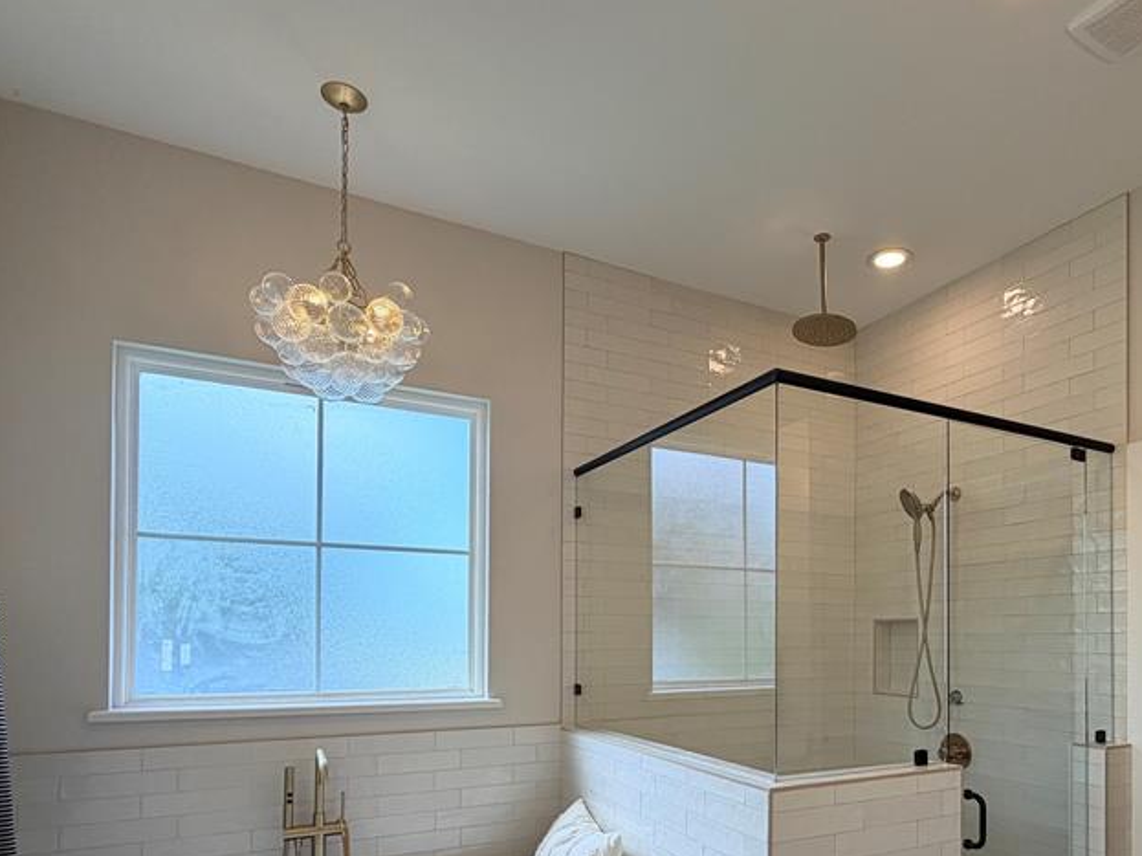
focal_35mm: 23
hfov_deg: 73.0
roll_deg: +0.0
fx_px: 759
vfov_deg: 56.3
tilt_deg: +0.1
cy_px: 629
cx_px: 697
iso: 50
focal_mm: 2.22
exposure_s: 1/188
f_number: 2.2
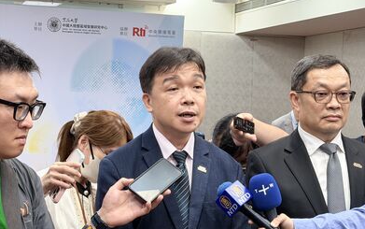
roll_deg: -0.5
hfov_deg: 38.8
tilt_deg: -7.4
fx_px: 518
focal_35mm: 52
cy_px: 137
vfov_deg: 24.9
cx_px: 186
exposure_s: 1/60
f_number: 1.78
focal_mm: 6.76
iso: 125
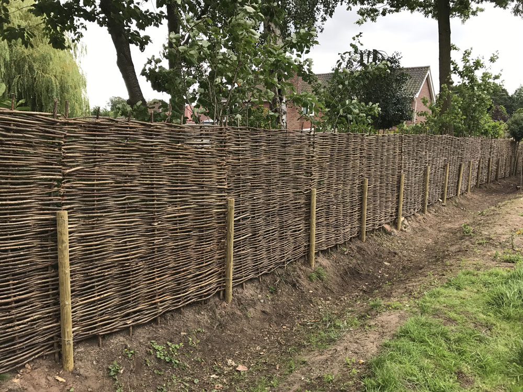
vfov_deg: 49.7
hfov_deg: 63.4
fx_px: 423
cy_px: 196
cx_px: 262
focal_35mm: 28
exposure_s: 1/488
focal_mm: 3.99
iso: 20
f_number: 1.8
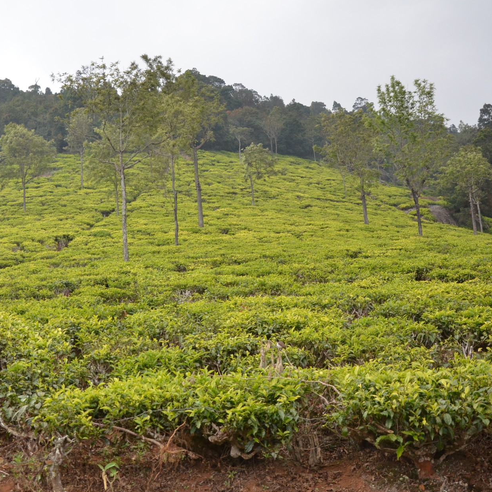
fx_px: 820
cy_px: 243
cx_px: 130
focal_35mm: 51
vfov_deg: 33.4
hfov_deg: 32.8
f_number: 5.6
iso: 1000
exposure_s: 1/1600
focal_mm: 26
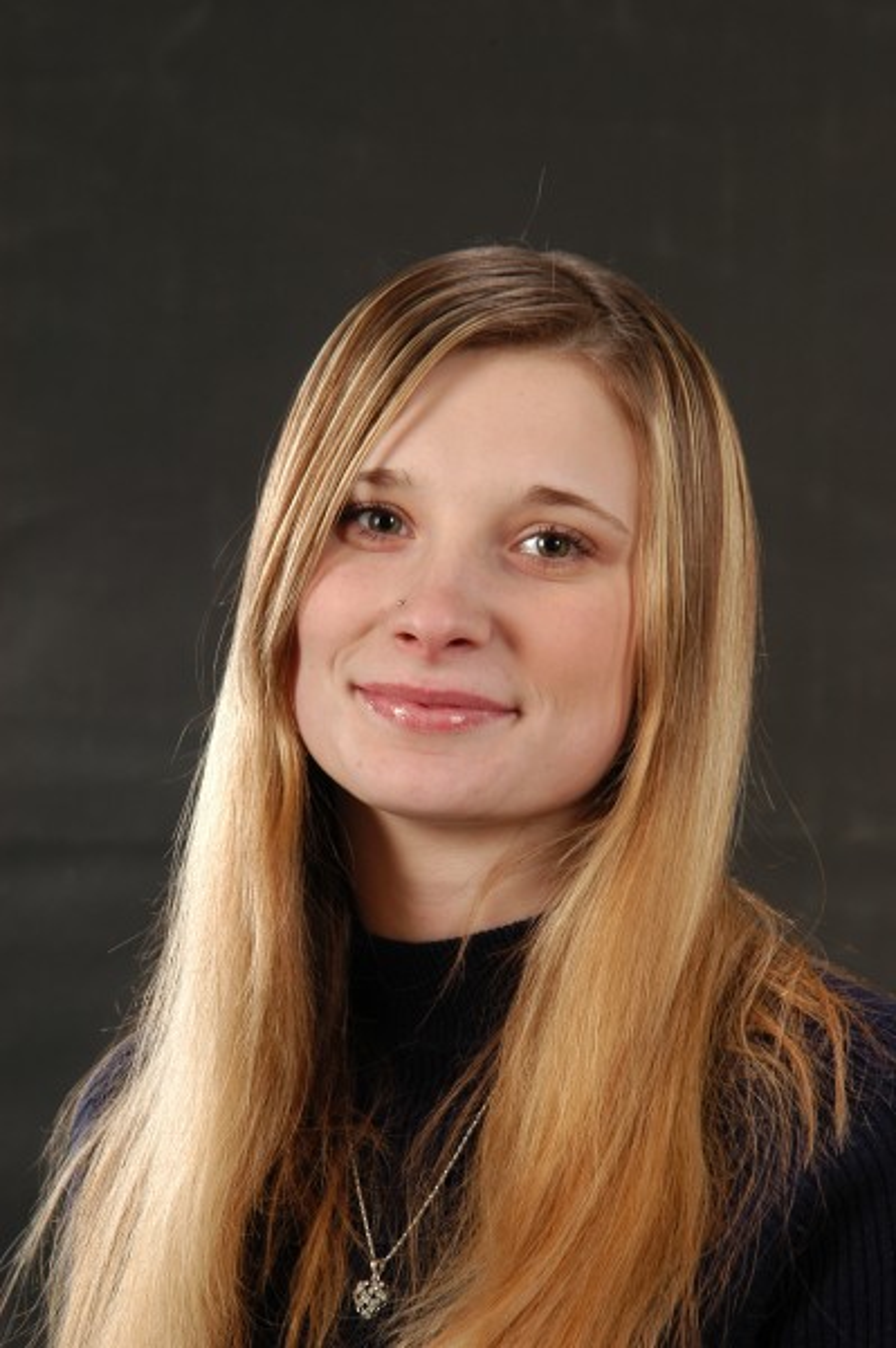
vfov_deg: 16.1
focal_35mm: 128
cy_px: 674
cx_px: 448
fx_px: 4768
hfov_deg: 10.7
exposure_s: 1/125
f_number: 8
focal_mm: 85
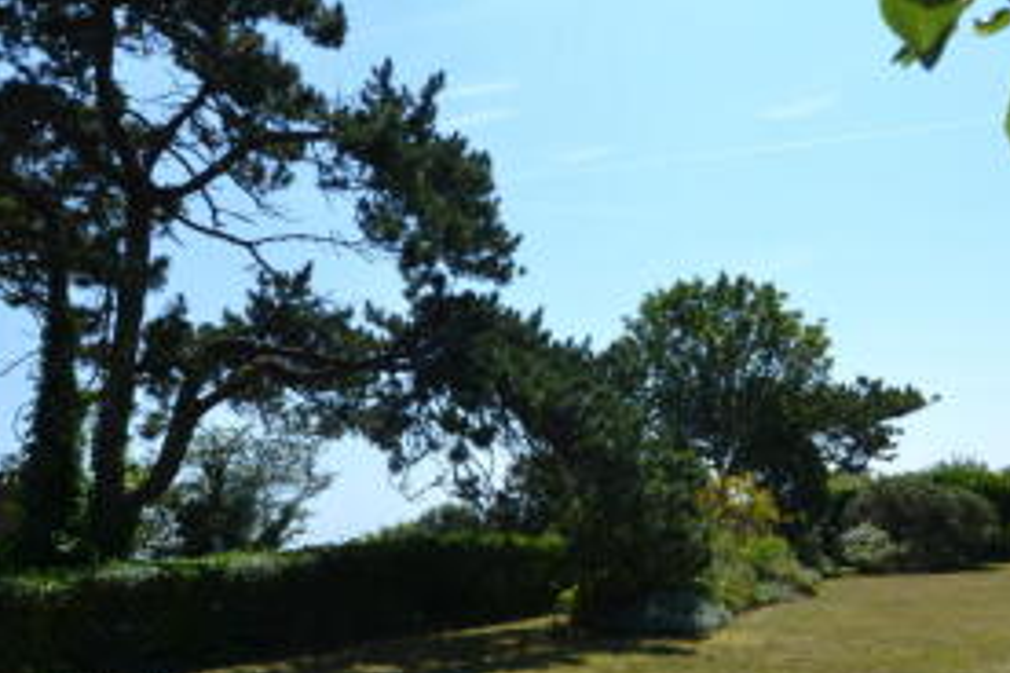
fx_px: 870
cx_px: 747
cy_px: 430
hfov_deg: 57.5
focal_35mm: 31
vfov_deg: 41.9
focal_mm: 12
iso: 100
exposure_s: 1/320
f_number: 9
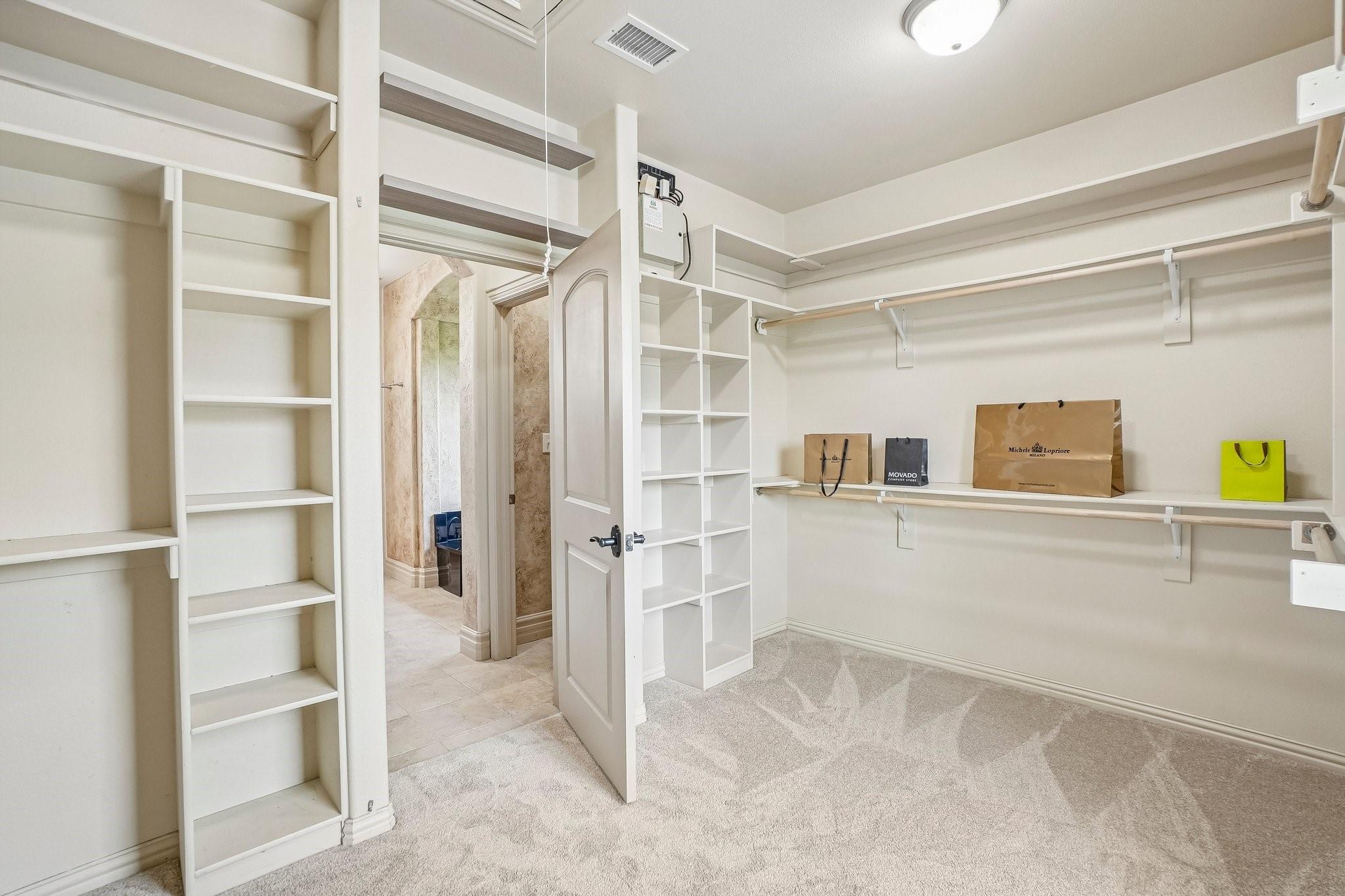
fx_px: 560
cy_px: 448
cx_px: 672
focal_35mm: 15
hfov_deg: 100.4
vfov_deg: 77.3
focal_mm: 10
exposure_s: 1/20
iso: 400
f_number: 8
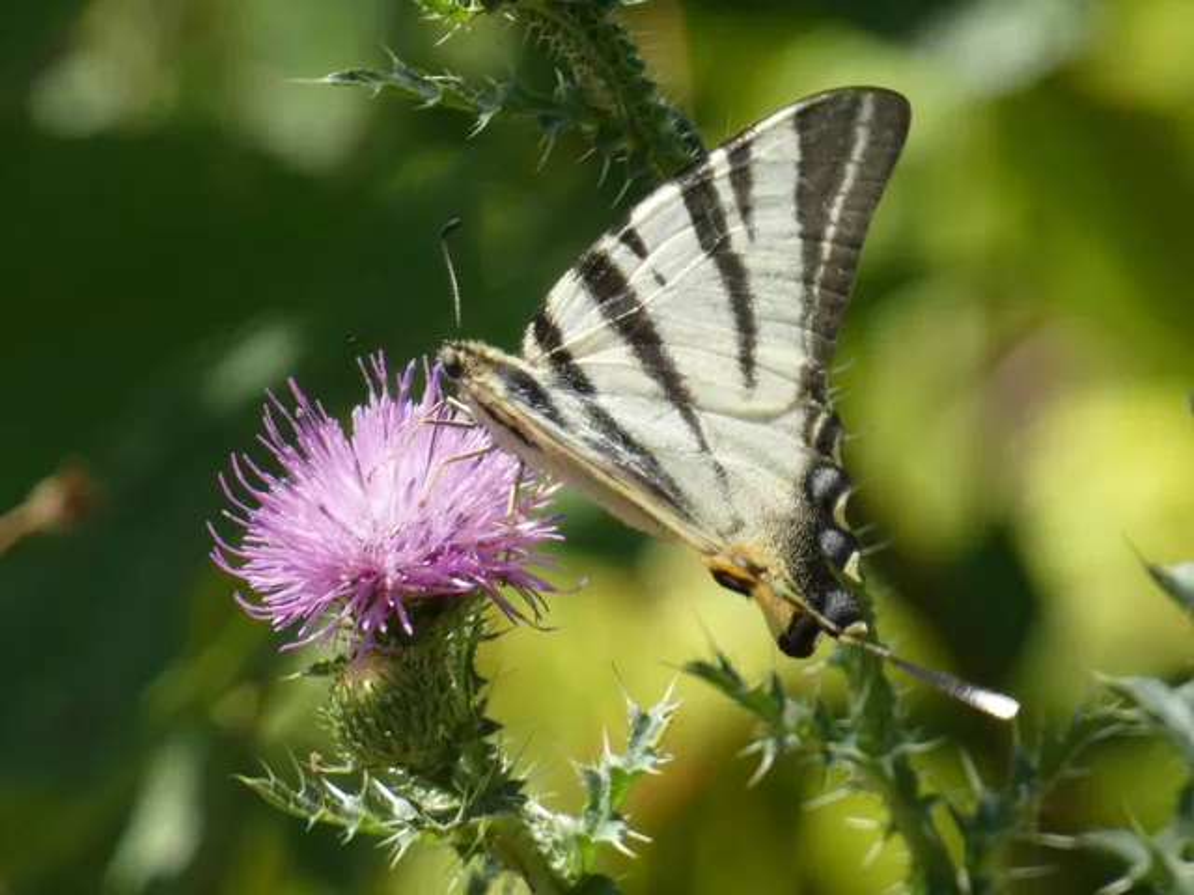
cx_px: 597
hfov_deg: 3.0
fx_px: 22800
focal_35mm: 661
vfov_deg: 2.3
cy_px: 448
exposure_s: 1/200
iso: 80
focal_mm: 118.5
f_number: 5.6
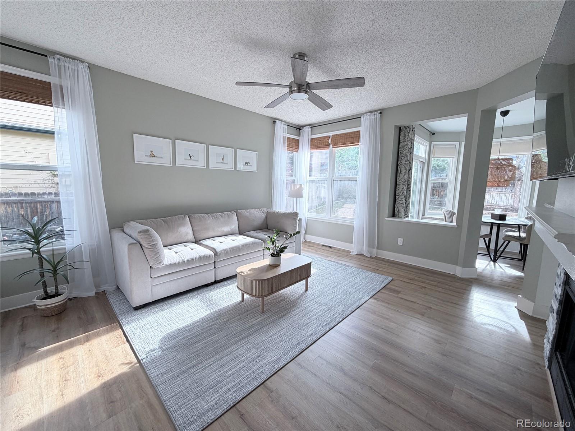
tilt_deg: -7.6
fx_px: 233
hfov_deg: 102.1
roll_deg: -0.5
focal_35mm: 14
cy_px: 216
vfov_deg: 85.7
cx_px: 288
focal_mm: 2.22
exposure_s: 1/121
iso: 80
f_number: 2.2
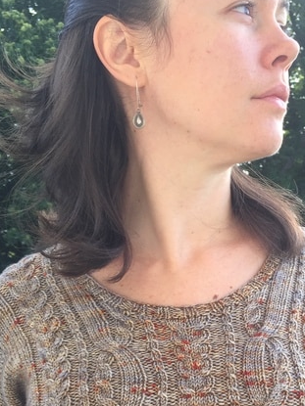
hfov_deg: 25.1
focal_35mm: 57
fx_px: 670
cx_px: 252
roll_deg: +3.2
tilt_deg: -2.8
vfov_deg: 32.5
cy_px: 343
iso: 32
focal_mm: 4.15
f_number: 2.2
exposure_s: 1/198
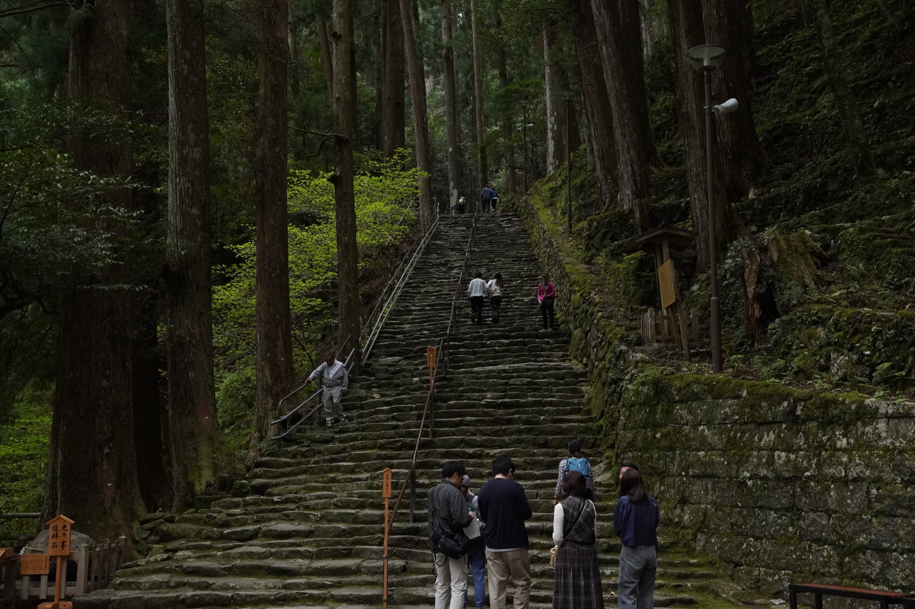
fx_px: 1067
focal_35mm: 42
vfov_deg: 31.9
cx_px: 458
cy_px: 304
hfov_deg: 46.4
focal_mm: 28
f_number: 6.3
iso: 2000
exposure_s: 1/800
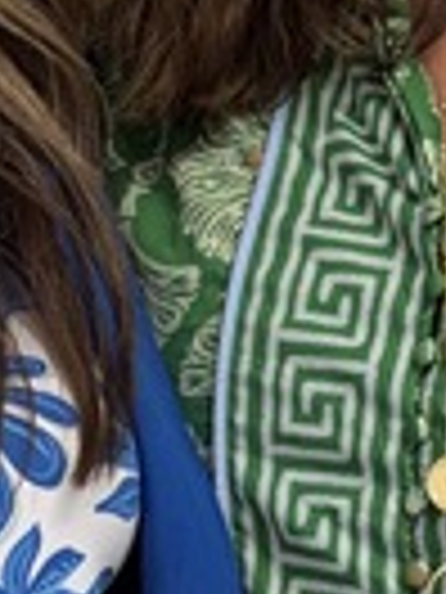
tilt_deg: -15.6
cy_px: 742
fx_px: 3470
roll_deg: +0.4
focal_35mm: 202
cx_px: 261
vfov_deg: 9.6
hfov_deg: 7.4
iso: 250
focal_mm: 5.96
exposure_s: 1/60
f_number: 1.6
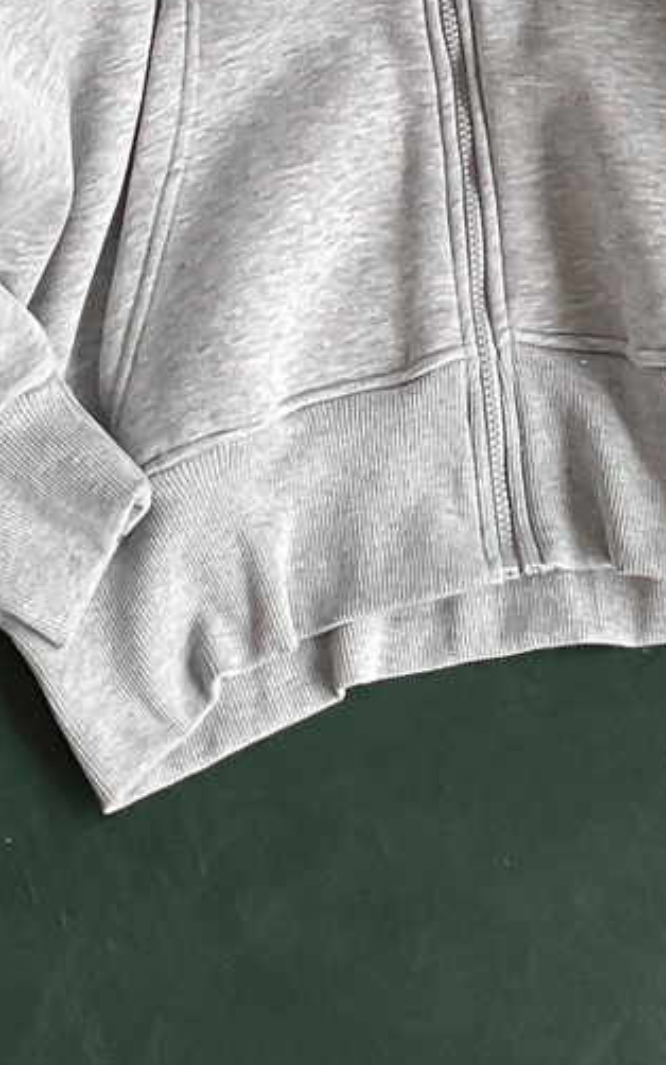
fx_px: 2844
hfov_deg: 13.3
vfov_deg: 19.1
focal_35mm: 98
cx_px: 507
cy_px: -437
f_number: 1.8
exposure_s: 1/120
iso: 64
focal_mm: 3
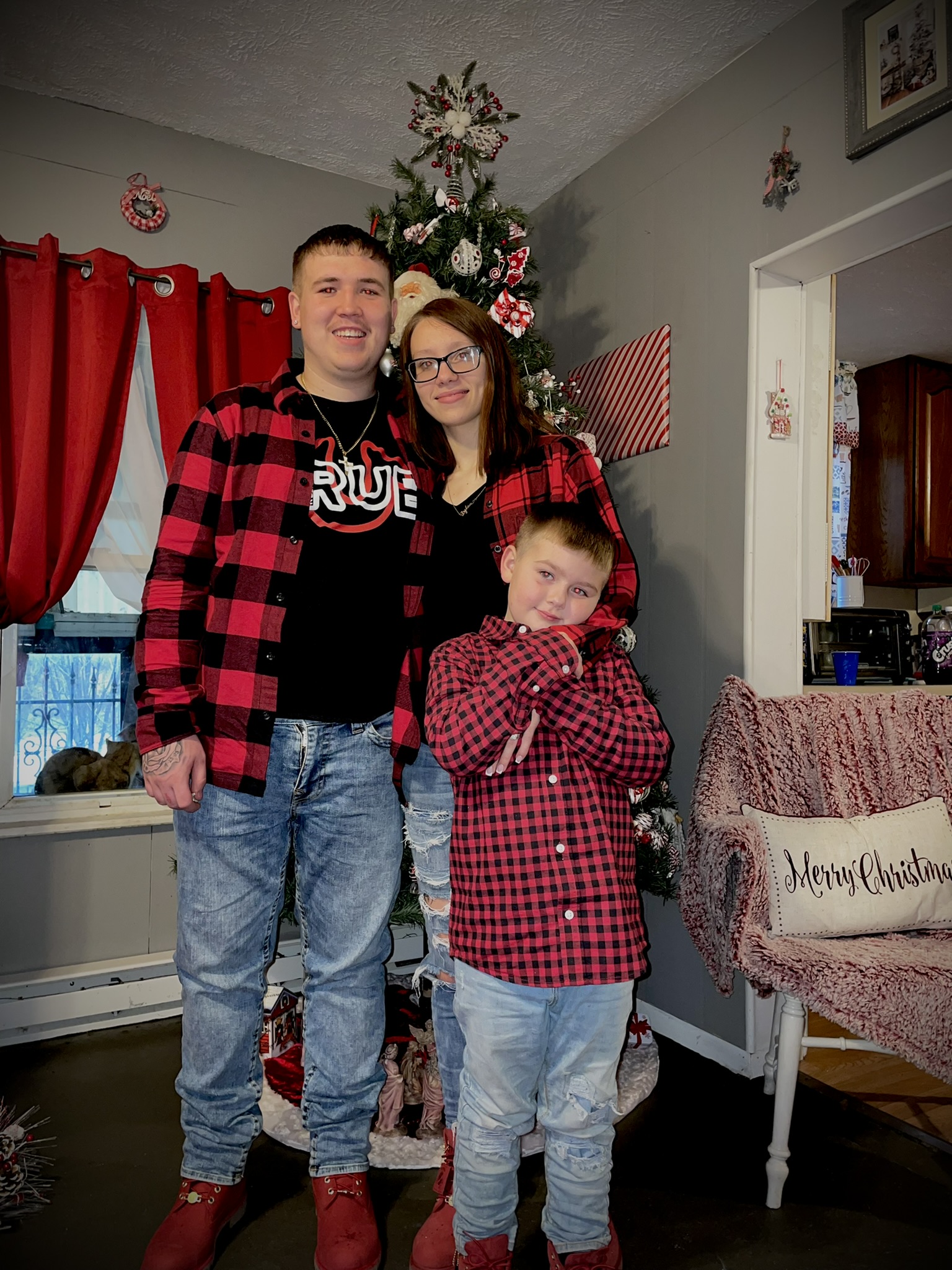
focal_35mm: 26
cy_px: 635
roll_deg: +0.4
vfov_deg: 67.3
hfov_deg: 53.1
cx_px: 476
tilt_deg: +1.0
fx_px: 953
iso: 80
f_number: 1.6
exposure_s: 1/12
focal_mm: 4.2
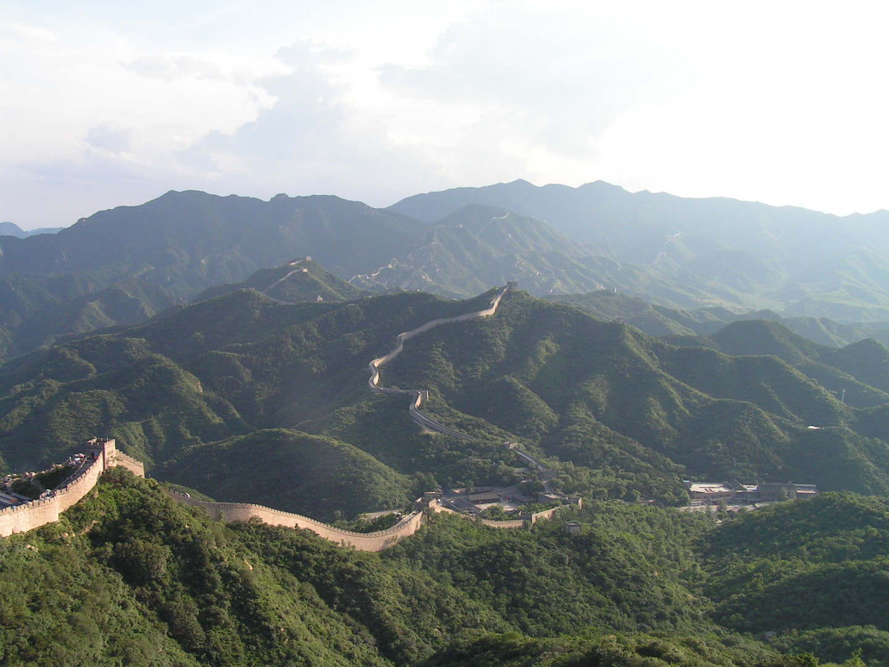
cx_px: 444
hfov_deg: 45.8
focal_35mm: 41
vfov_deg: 35.1
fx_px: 1053
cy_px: 334
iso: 50
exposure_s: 1/200
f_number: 5.6
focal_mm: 6.8
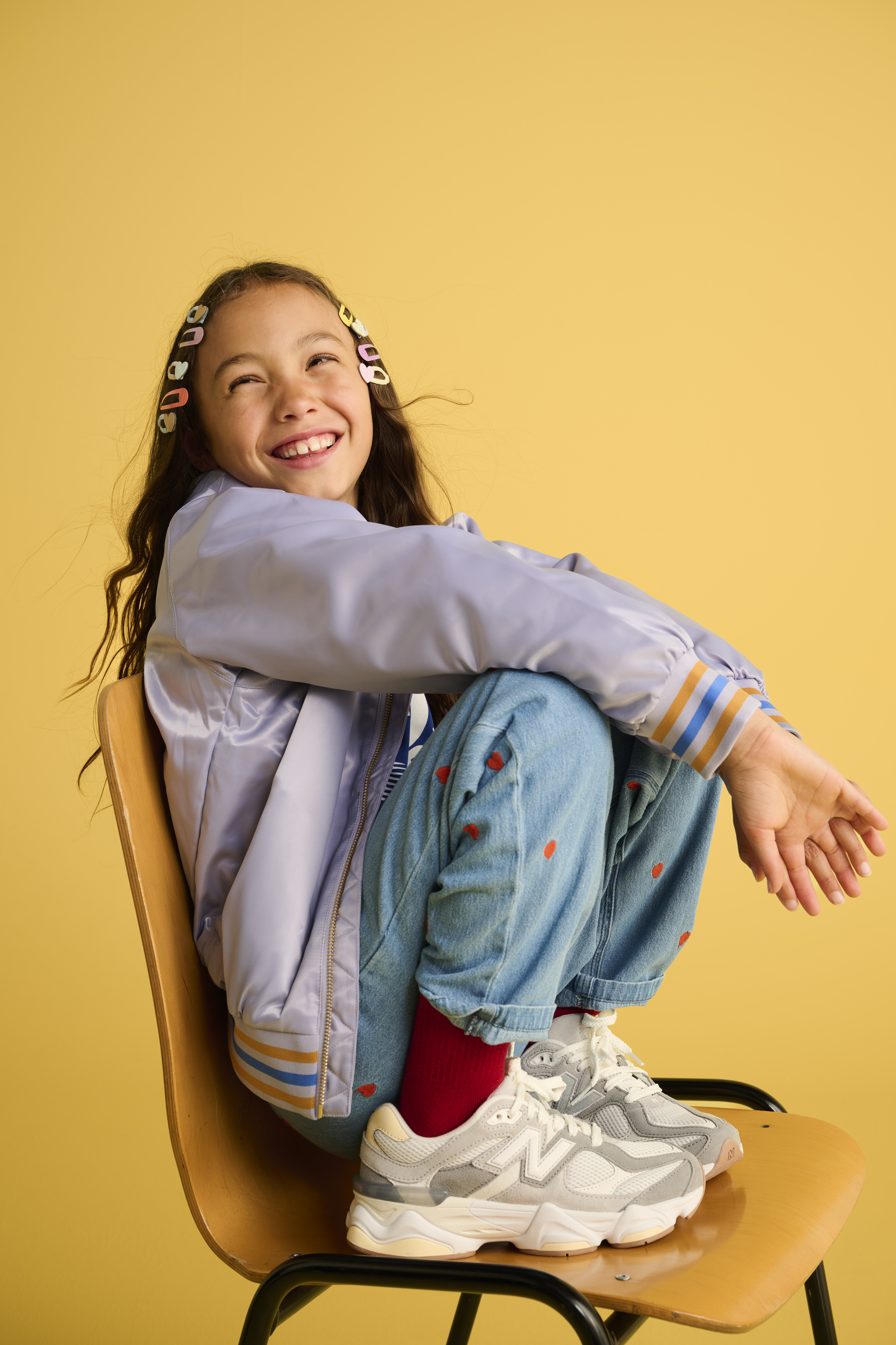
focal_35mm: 51
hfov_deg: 26.5
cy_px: 672
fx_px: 1904
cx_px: 448
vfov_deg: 38.9
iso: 100
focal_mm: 51
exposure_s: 1/160
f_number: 8
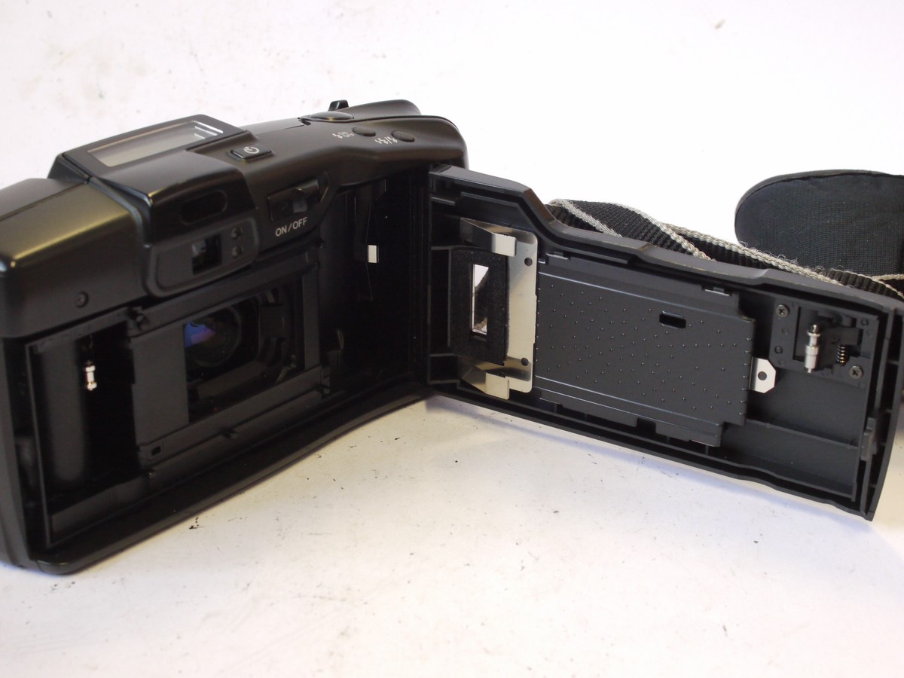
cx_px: 452
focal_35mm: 60
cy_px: 339
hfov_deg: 32.2
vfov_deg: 24.4
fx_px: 1567
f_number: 9
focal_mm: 30
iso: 800
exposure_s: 1/40
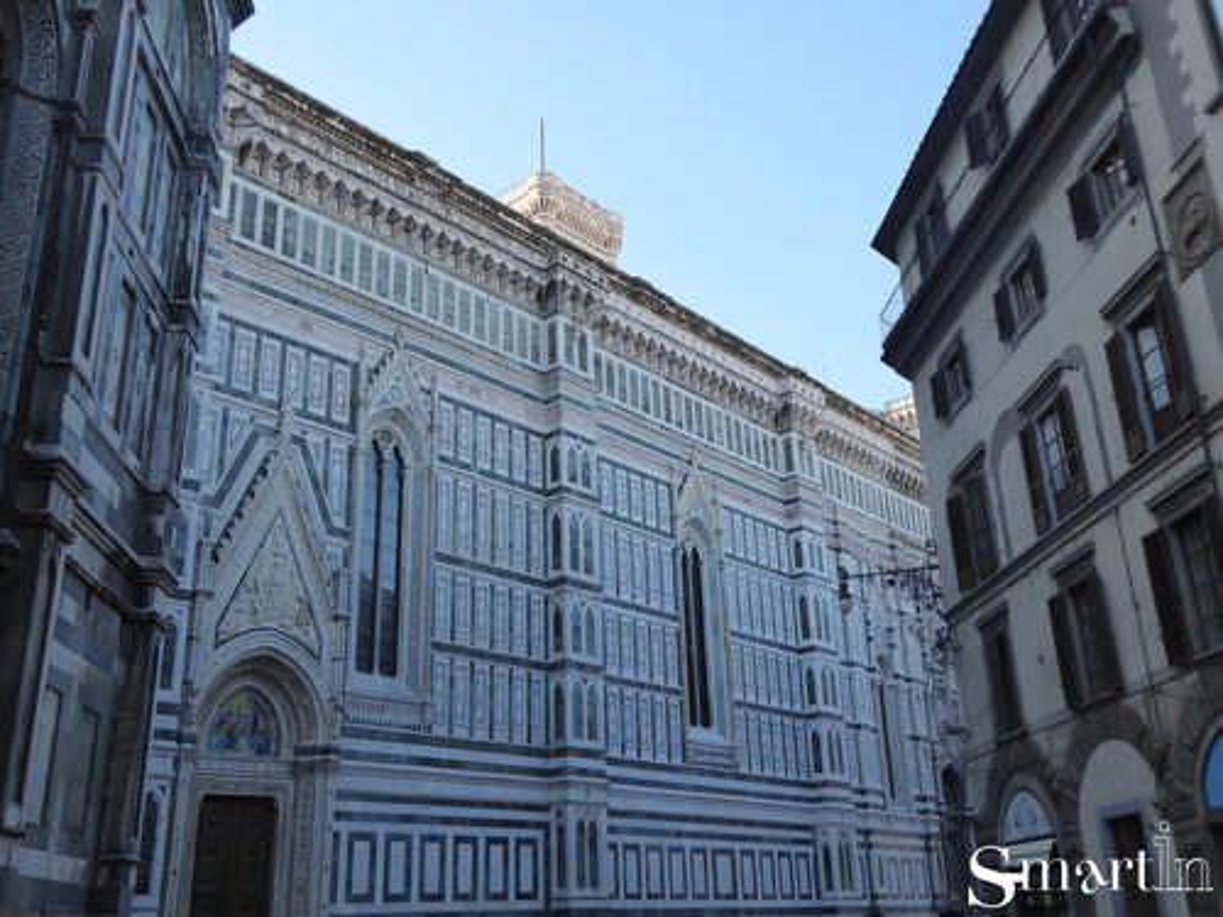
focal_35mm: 34
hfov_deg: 54.0
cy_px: 458
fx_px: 1201
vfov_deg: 41.8
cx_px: 612
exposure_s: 1/250
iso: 160
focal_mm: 5.8
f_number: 3.6
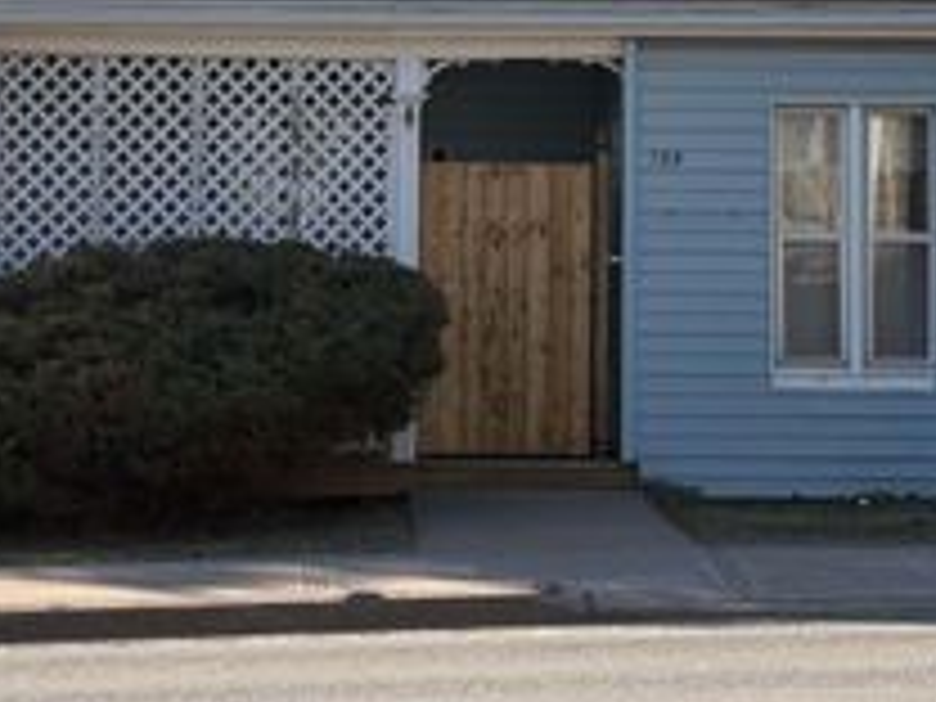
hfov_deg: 15.8
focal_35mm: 125
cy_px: 88
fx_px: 3380
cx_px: 513
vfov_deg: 11.8
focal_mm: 5.96
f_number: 1.6
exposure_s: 1/3636
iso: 40
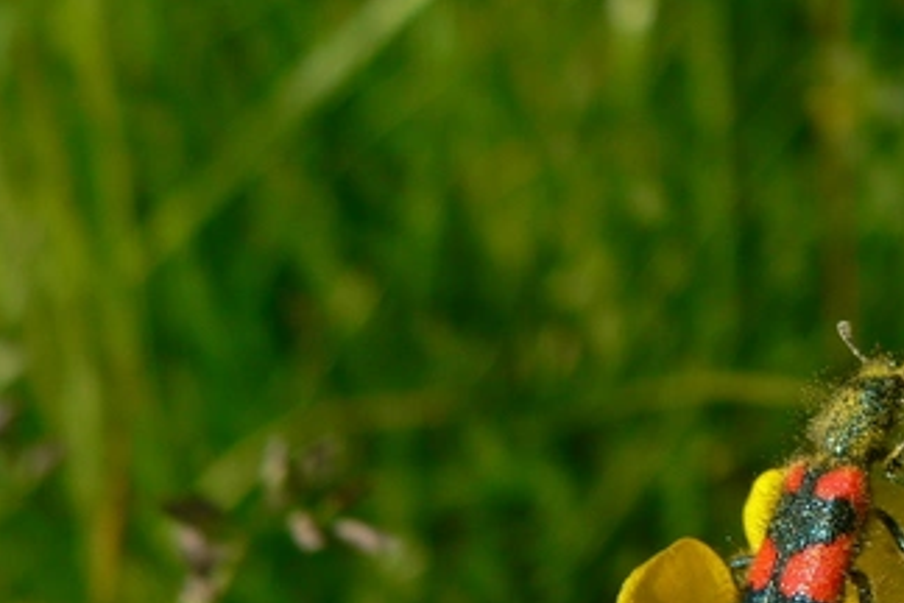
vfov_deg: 18.2
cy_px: 511
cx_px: 871
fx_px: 1858
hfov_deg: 26.1
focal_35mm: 74
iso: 80
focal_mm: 6
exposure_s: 1/640
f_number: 4
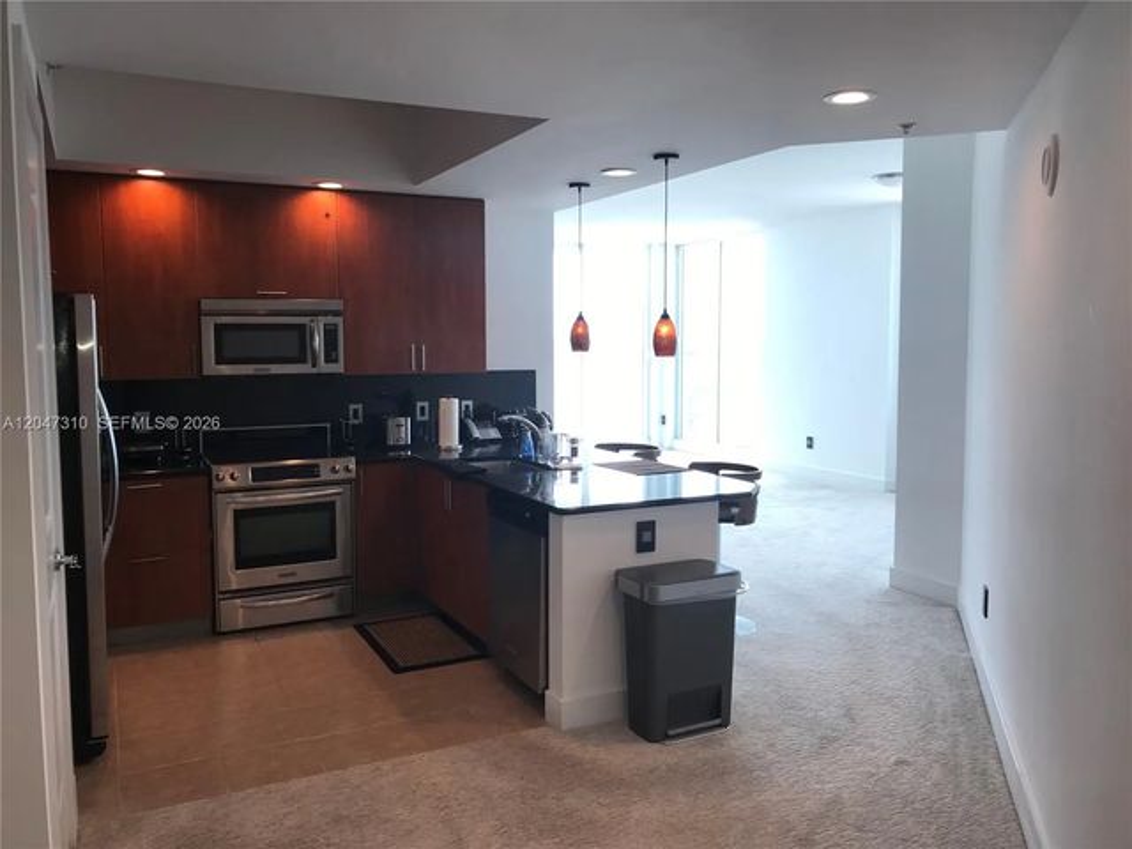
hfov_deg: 63.4
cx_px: 566
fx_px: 916
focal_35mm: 28
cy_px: 424
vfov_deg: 49.7
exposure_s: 1/71
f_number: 1.8
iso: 20
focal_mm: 3.99
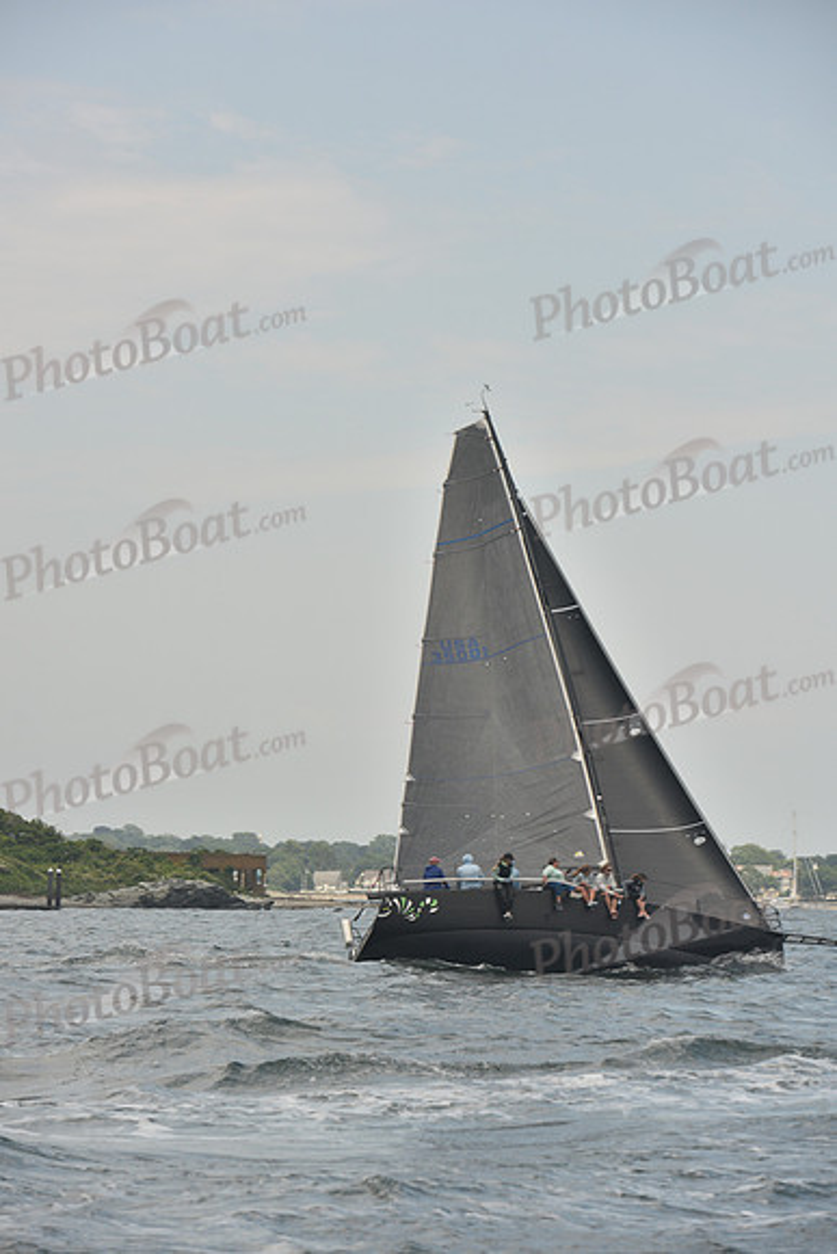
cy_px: 627
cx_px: 418
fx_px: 4252
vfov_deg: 16.8
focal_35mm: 122
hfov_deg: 11.2
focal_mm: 122
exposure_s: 1/500
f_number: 7.1
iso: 250
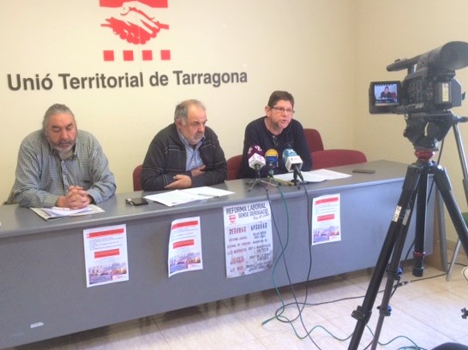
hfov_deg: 53.8
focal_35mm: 34
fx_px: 459
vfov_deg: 41.7
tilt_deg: -11.3
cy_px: 162
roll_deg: +1.8
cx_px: 207
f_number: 2.2
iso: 64
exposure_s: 1/33
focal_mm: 4.15
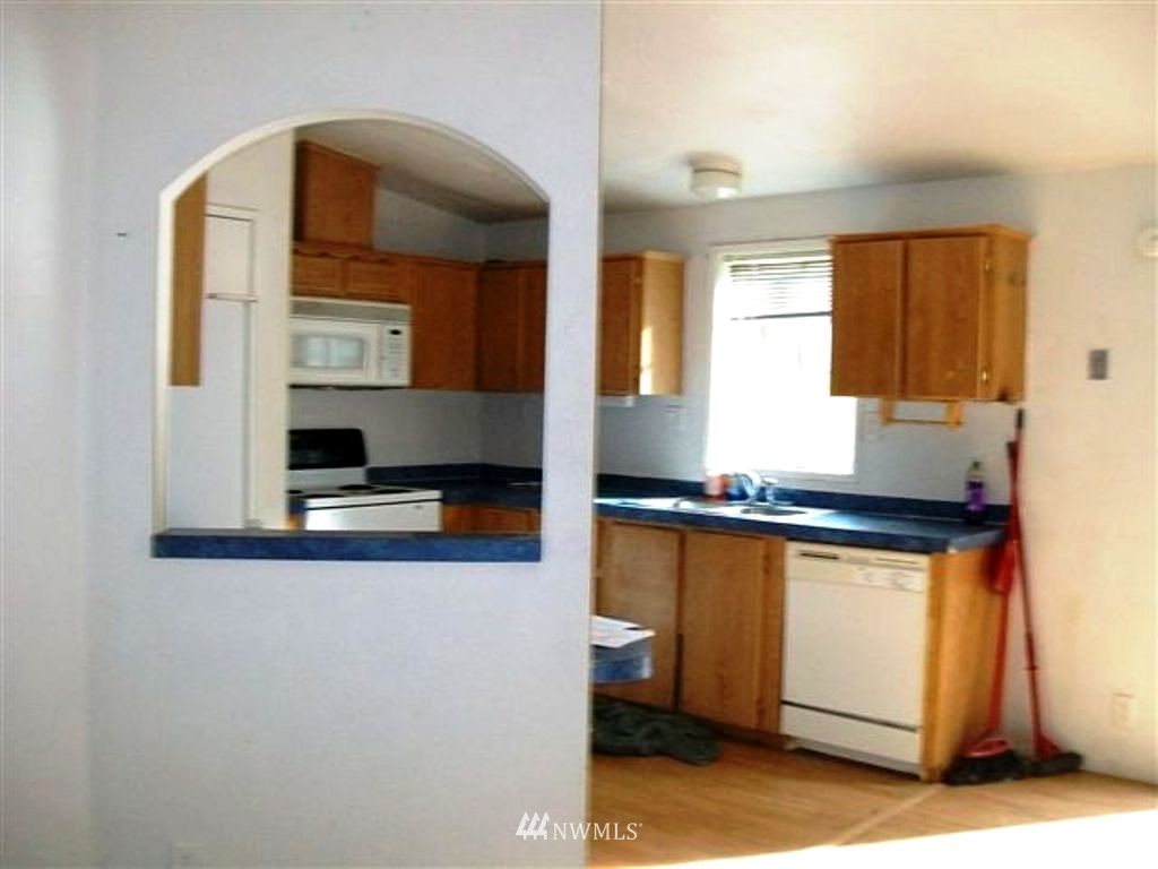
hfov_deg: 51.4
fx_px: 1204
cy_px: 434
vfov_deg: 39.7
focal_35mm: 36
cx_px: 579
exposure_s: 1/80
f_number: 2.7
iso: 160
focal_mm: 6
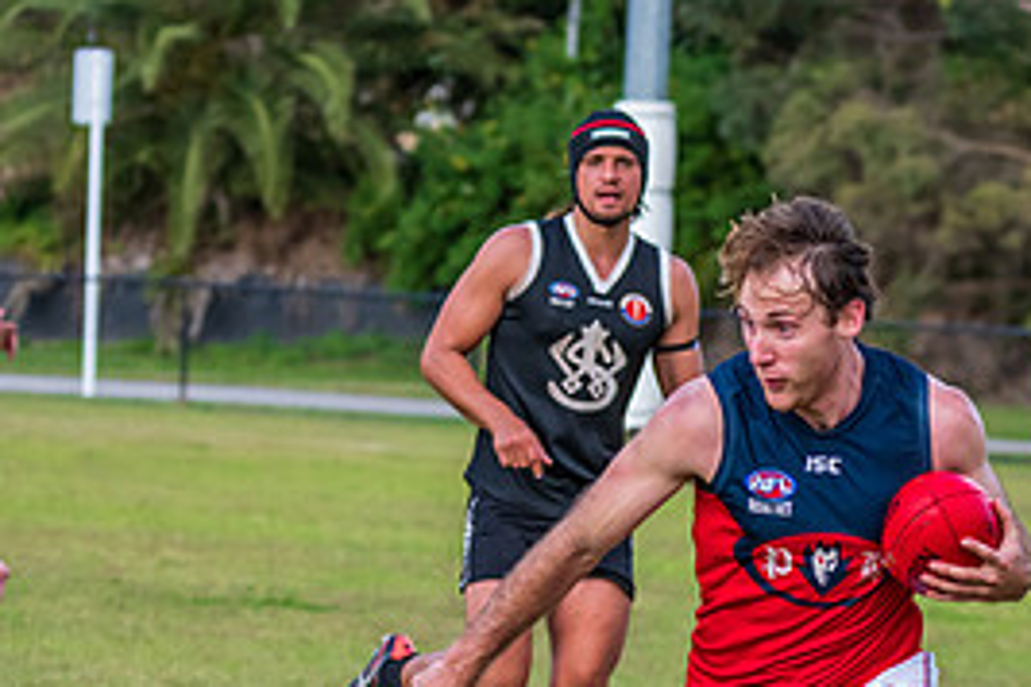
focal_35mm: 389
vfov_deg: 3.5
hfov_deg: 5.3
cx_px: 686
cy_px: 671
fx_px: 11140
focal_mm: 150
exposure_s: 1/1250
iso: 1000
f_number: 7.1
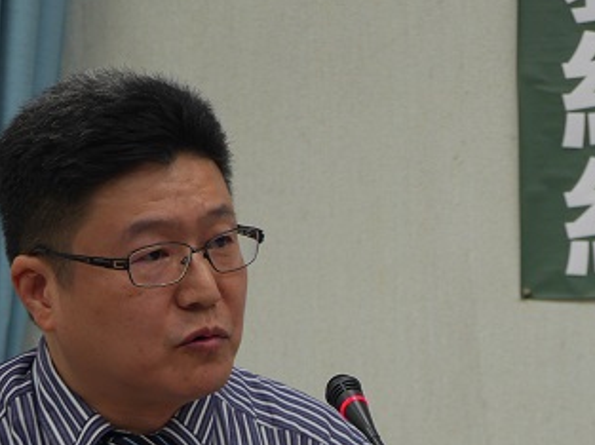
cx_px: 591
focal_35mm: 125
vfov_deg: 11.6
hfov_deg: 15.5
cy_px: 505
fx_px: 2146
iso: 200
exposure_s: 1/125
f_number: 2.8
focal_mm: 23
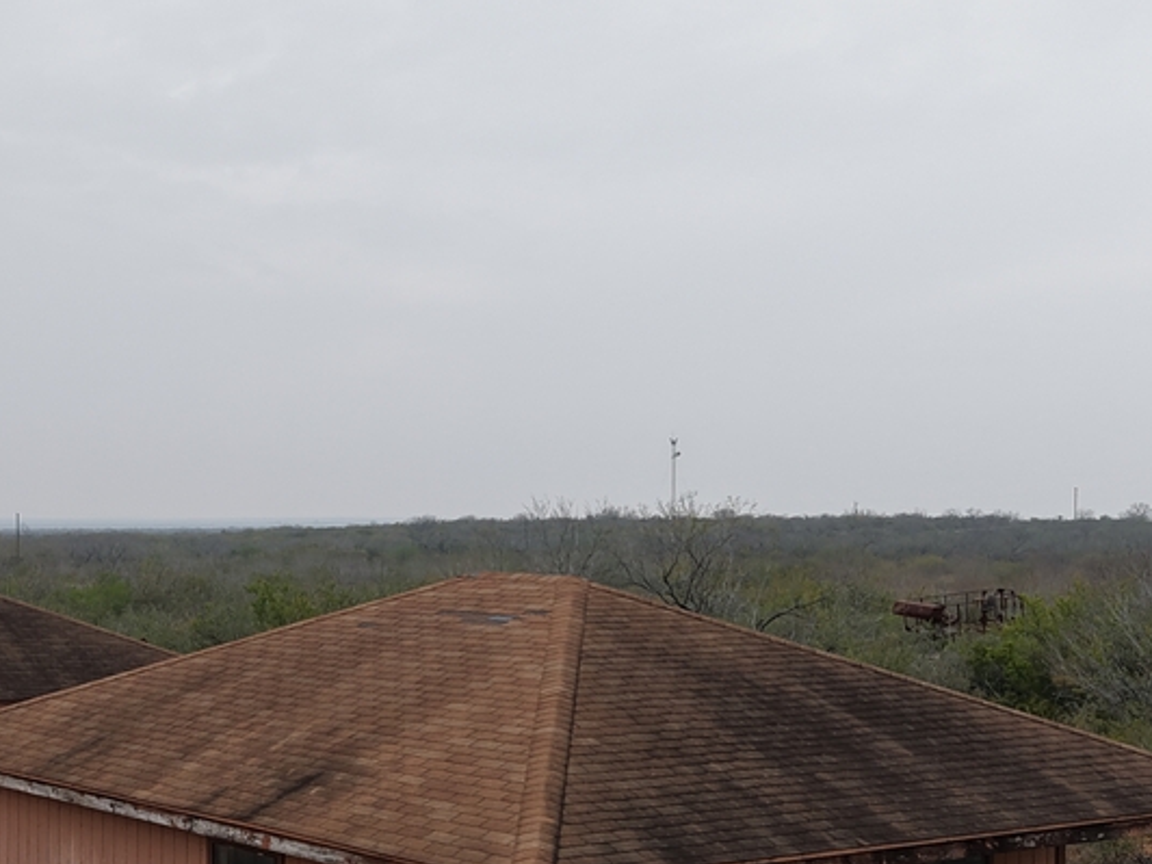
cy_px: 576
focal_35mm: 65
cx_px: 240
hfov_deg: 29.2
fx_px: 2163
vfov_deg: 22.5
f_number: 1.8
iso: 100
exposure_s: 1/640
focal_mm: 8.67
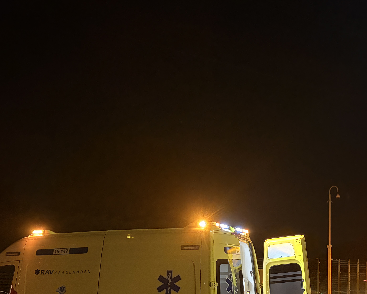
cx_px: 279
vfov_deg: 28.1
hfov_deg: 35.2
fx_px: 565
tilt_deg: +2.0
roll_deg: +0.6
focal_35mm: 52
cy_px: 259
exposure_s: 1/30
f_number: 1.6
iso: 640
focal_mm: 5.96
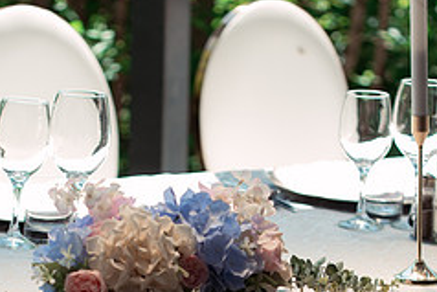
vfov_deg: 6.3
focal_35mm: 219
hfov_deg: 9.4
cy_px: 284
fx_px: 2660
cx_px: 189
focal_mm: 90
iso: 200
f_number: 3.2
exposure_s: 1/640
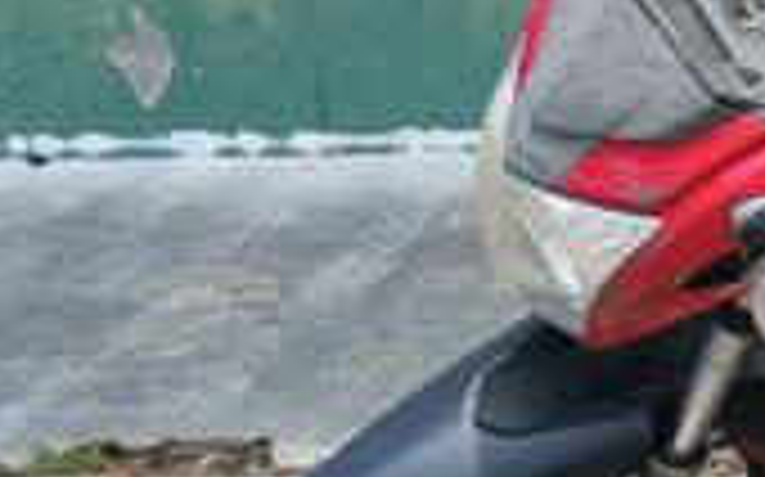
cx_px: 1287
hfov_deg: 17.2
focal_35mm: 104
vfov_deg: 12.5
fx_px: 2167
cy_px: 32
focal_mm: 3.98
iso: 20
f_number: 1.8
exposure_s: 1/373
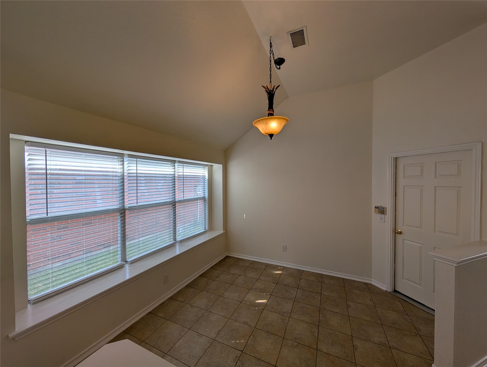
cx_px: 244
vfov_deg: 94.6
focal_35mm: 12
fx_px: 169
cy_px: 184
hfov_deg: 110.5
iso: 52
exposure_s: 1/468
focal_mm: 2.02
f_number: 1.7
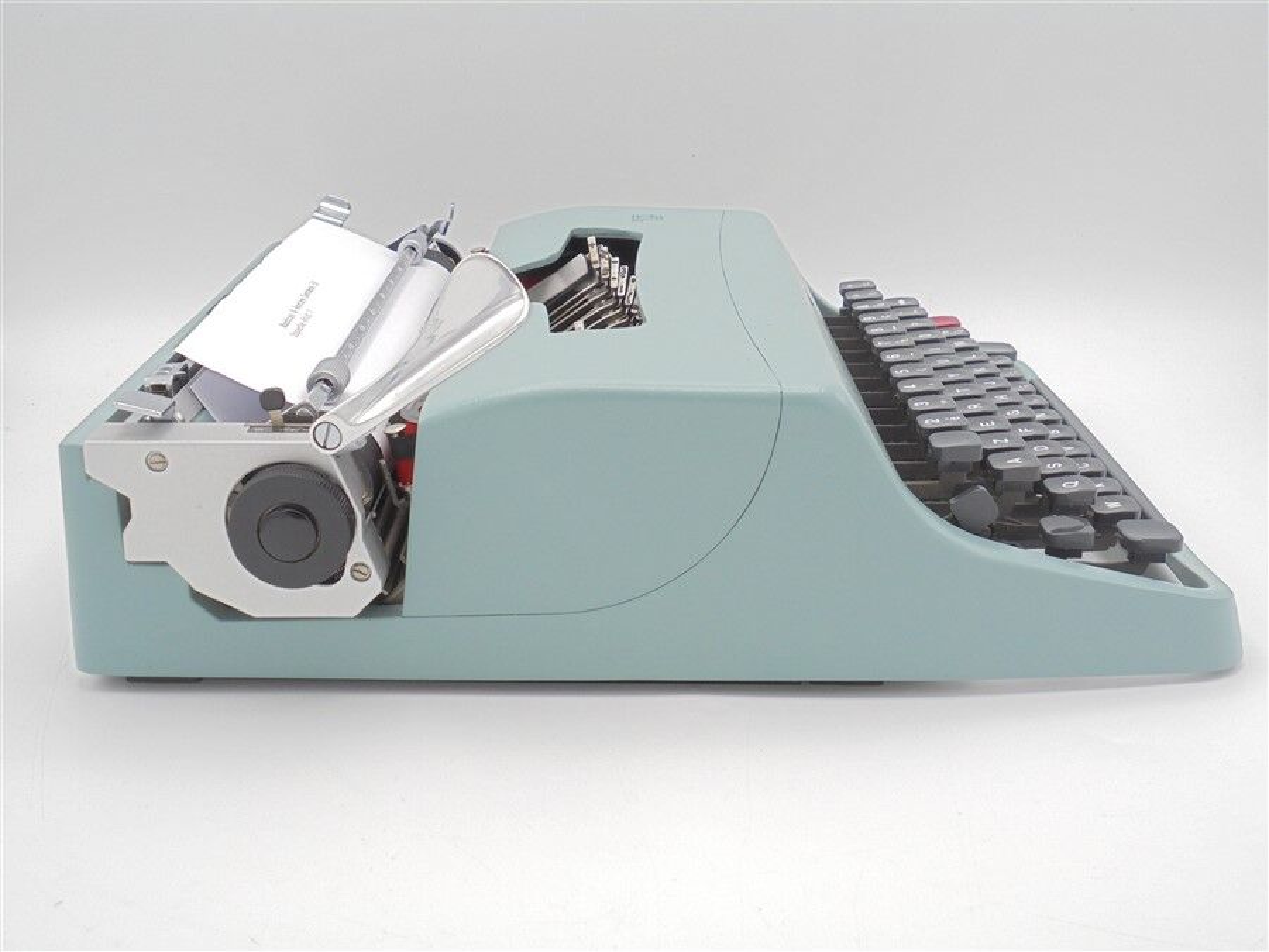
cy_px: 476
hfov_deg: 43.9
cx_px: 634
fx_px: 1576
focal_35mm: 43
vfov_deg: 33.6
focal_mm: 7.8
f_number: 4.5
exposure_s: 1/80
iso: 100
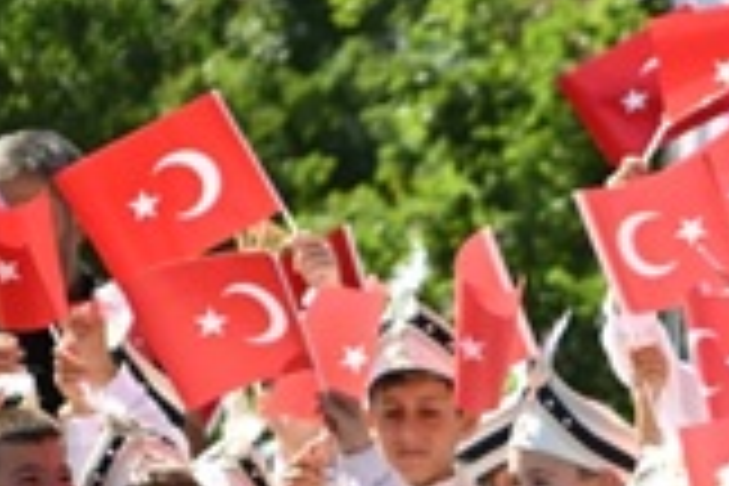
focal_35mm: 259
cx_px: 1102
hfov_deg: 7.8
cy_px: 742
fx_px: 5244
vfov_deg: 5.3
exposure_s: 1/2500
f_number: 2.8
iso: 400
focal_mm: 70
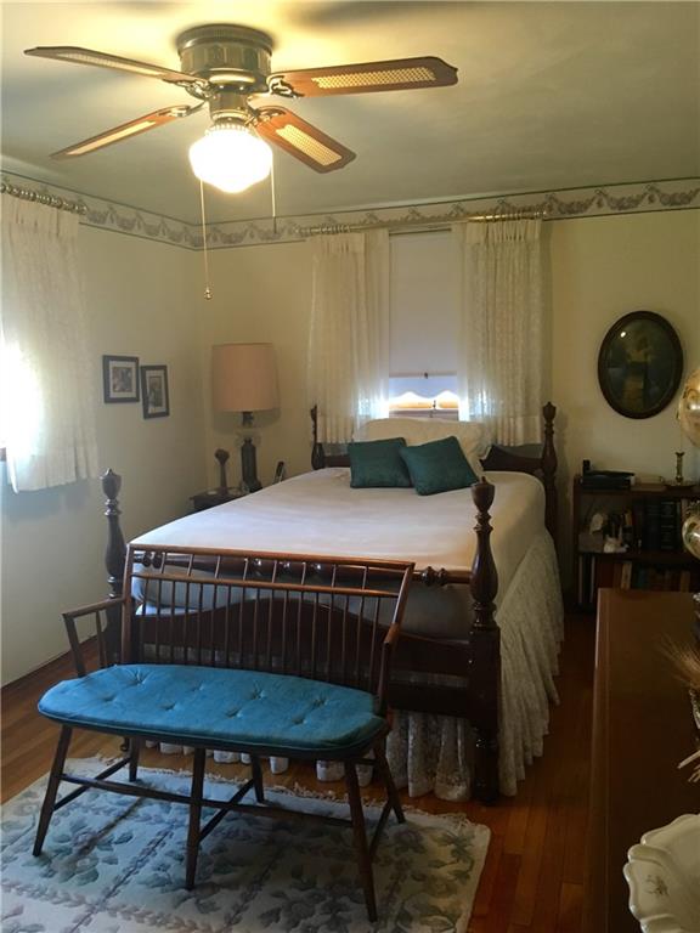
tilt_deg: -8.0
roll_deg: +1.0
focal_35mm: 29
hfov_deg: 48.2
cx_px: 350
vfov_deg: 61.7
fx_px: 782
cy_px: 466
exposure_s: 1/30
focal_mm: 4.15
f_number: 2.2
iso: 160
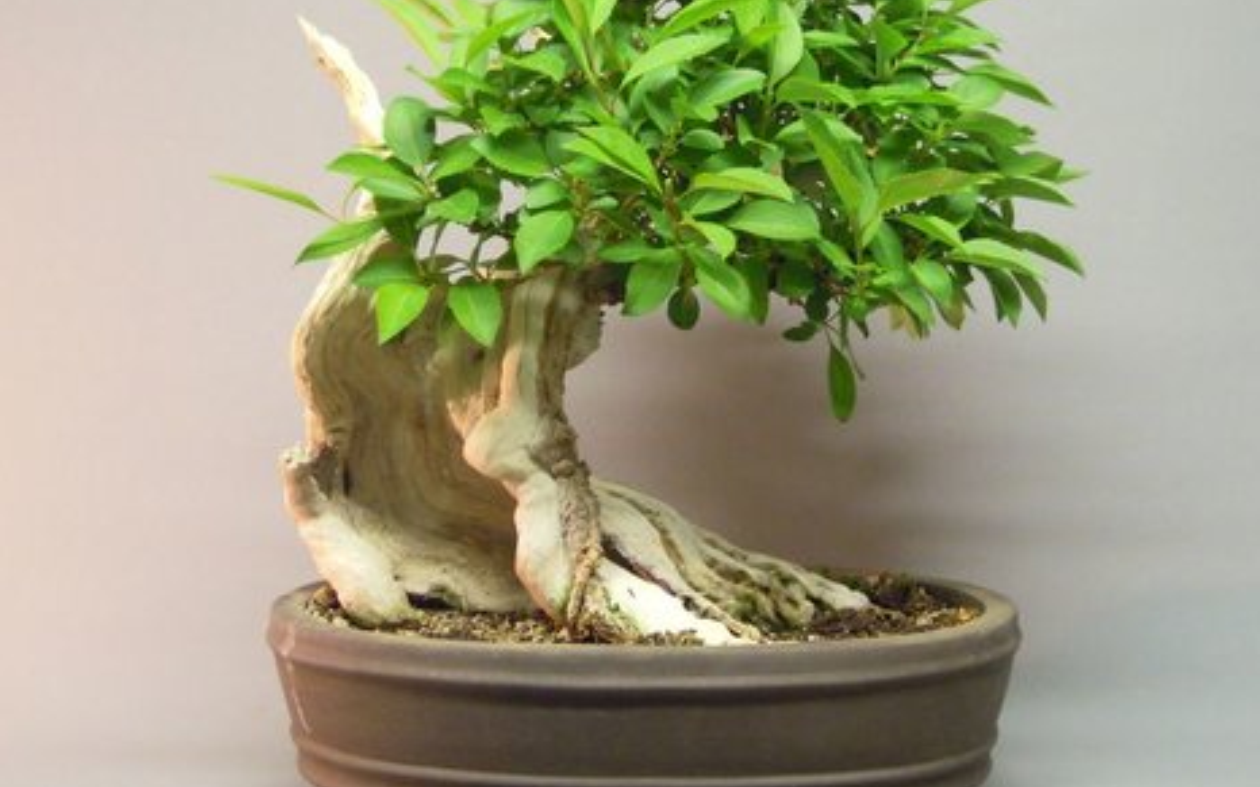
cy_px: 246
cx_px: 717
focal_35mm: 56
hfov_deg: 36.2
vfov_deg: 23.0
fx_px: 1923
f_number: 3.2
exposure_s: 1/25
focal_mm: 7.3
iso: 400
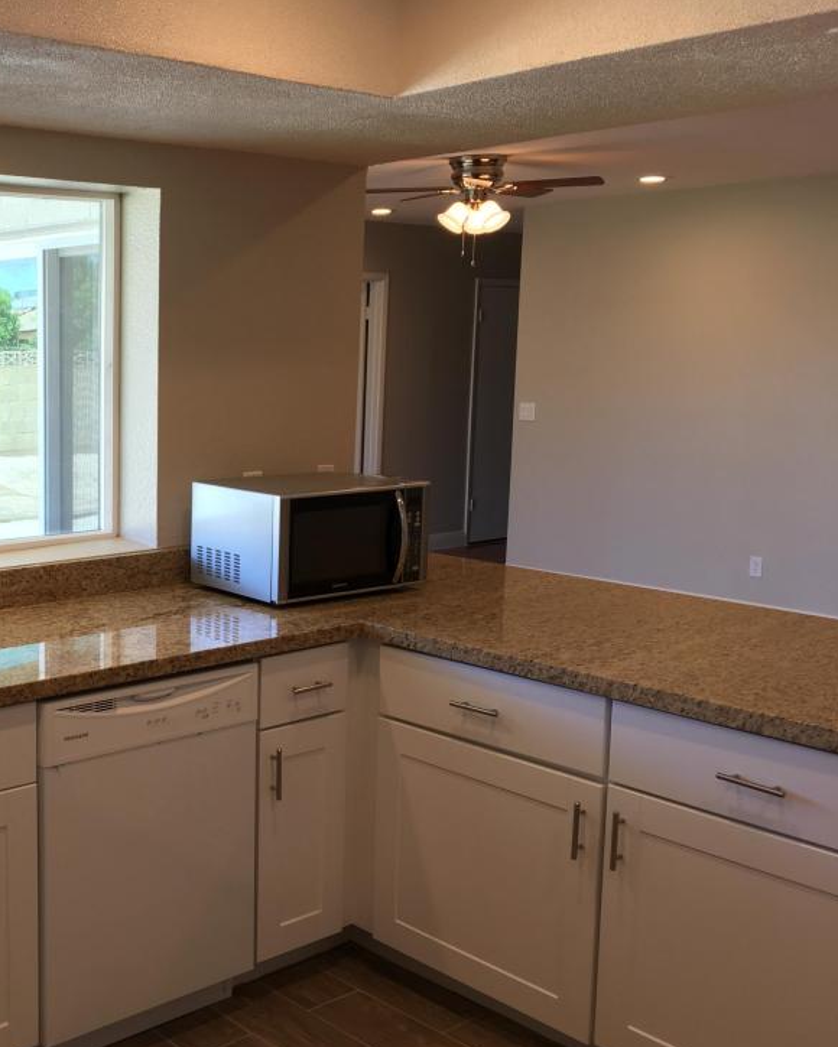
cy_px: 546
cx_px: 103
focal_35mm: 40
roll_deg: -0.8
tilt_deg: -8.1
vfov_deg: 45.8
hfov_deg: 35.4
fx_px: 1240
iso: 25
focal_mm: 4.15
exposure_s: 1/30
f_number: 2.2
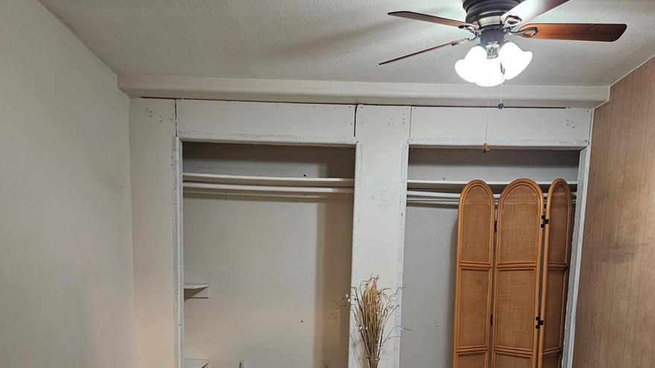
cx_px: 323
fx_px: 590
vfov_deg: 32.3
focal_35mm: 34
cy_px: 354
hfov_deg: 58.0
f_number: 1.8
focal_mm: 5.4
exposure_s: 1/40
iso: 640
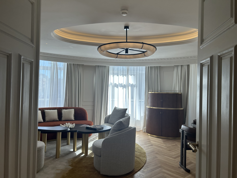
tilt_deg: +0.1
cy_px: 89
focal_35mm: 26
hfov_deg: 67.3
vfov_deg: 53.1
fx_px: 178
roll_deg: -0.1
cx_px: 118
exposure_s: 1/509
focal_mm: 5.7
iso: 50
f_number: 1.5
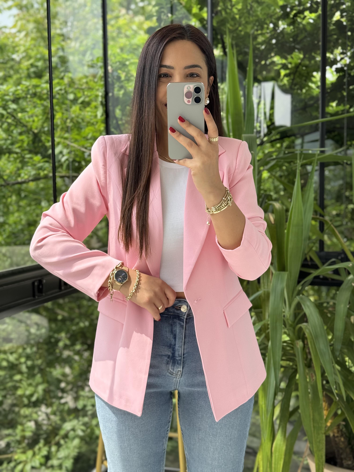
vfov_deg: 39.7
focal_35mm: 48
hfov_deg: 30.3
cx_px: 177
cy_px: 236
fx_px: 654
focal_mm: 6.76
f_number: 1.78
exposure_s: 1/412
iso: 64
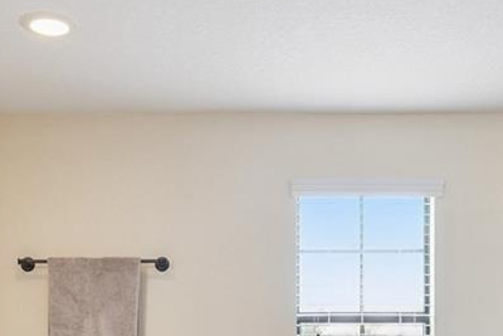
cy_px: 432
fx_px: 950
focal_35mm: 68
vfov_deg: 18.7
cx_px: 234
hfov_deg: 29.6
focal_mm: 17
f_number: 9
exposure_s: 1/25
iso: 800
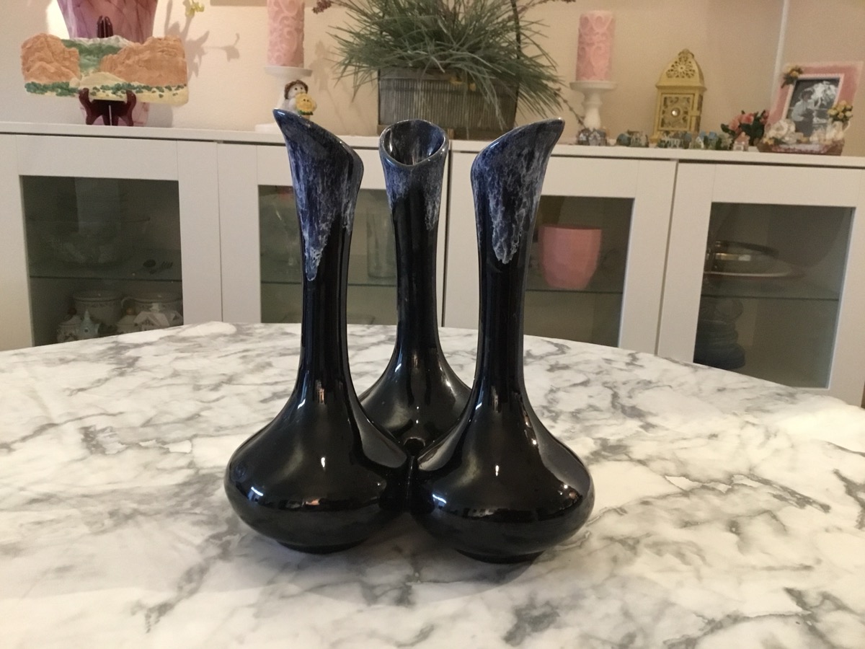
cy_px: 324
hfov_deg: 58.4
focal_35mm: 31
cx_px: 432
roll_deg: -1.6
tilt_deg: -12.9
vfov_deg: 45.4
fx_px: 775
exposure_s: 1/30
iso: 200
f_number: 2.4
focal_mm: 3.3
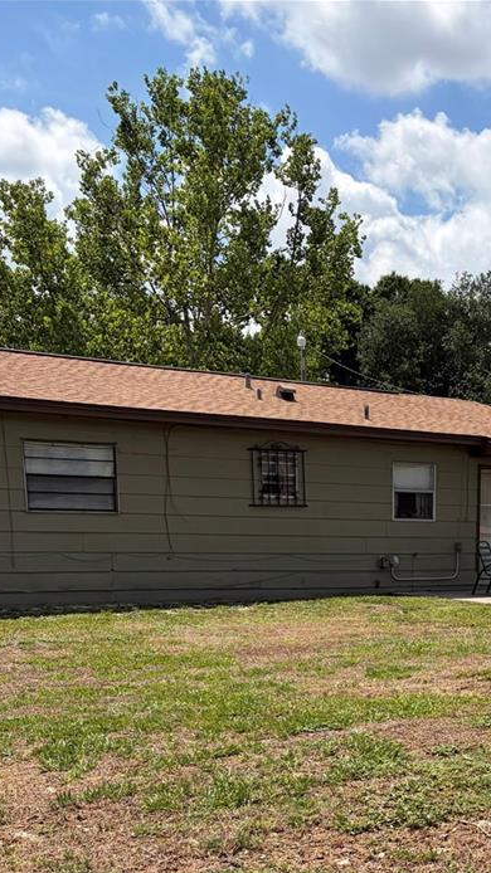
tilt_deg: -12.0
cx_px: 473
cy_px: 753
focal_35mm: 49
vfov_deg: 39.6
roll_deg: -1.3
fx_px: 1135
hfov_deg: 23.5
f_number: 1.6
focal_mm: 5.96
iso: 64
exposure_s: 1/4950
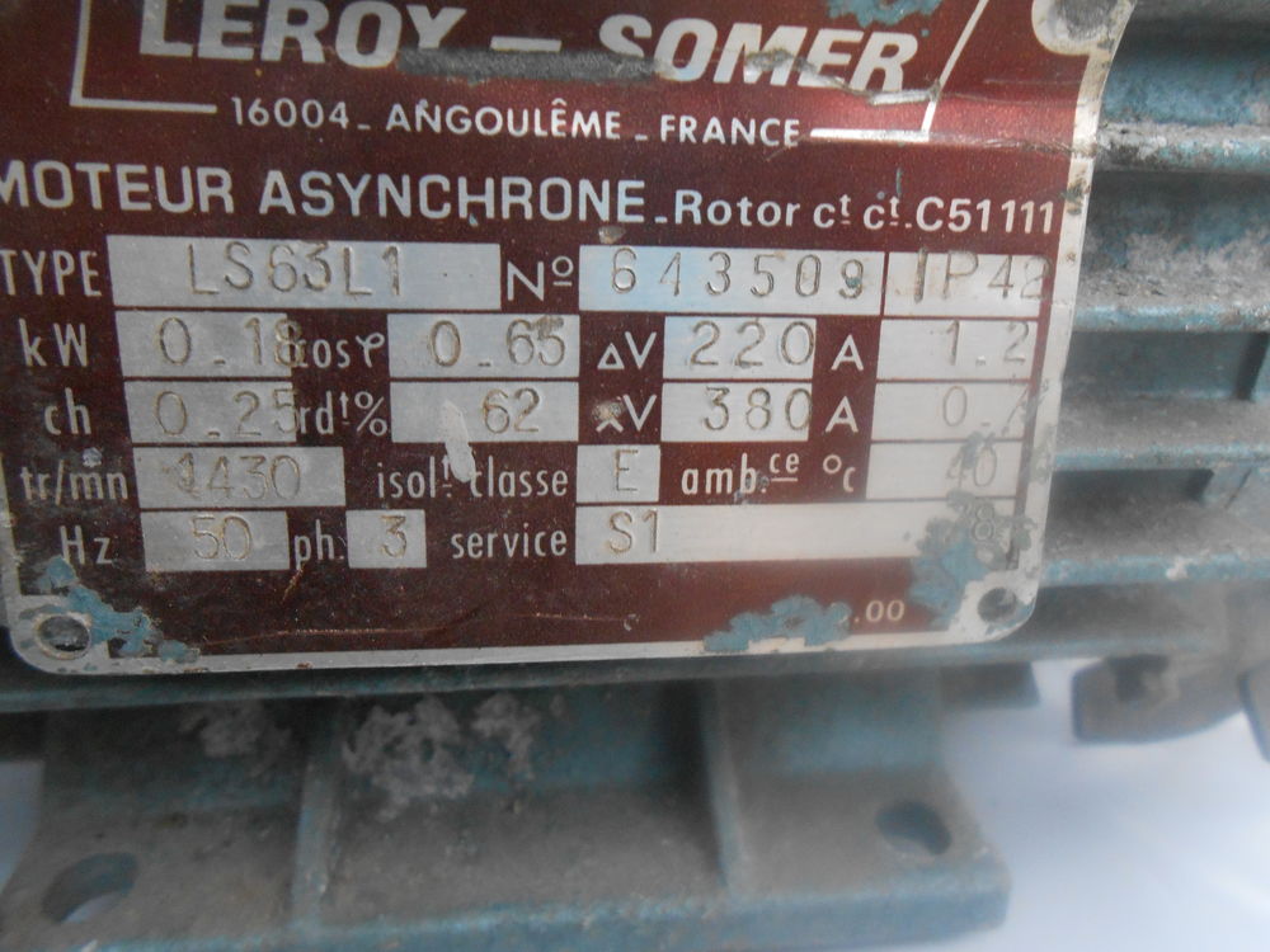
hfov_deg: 67.3
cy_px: 476
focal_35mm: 26
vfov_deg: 53.1
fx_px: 954
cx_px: 635
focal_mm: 4.6
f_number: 3.5
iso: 500
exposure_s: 1/125
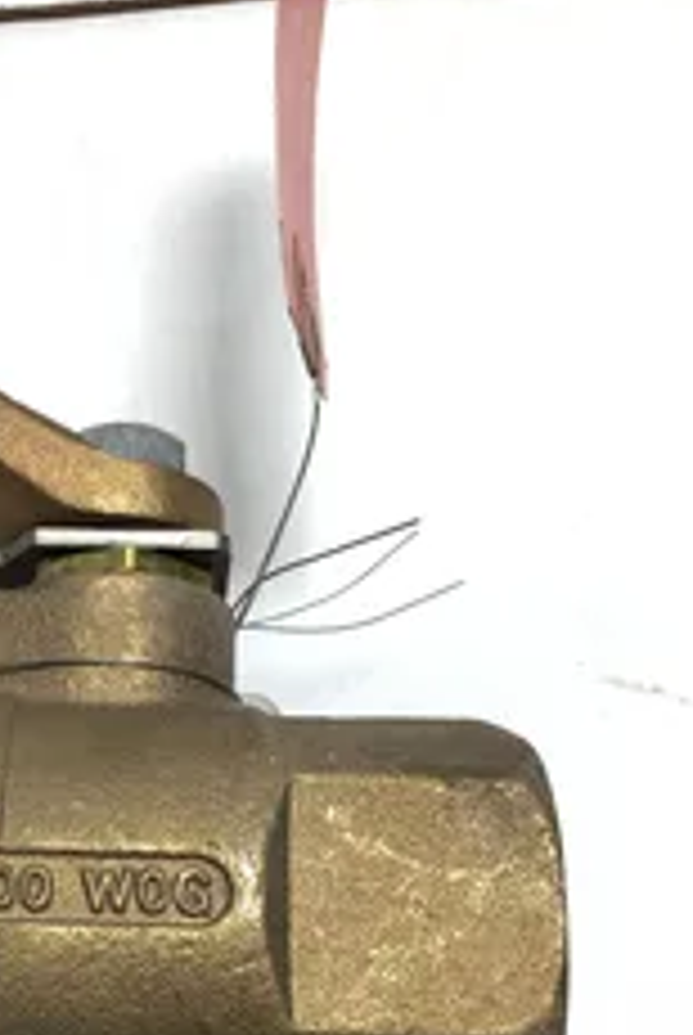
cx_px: 76
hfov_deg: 23.6
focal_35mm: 56
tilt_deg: -70.7
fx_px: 1612
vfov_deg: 34.7
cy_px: 801
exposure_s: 1/120
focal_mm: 3.3
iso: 40
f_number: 2.4
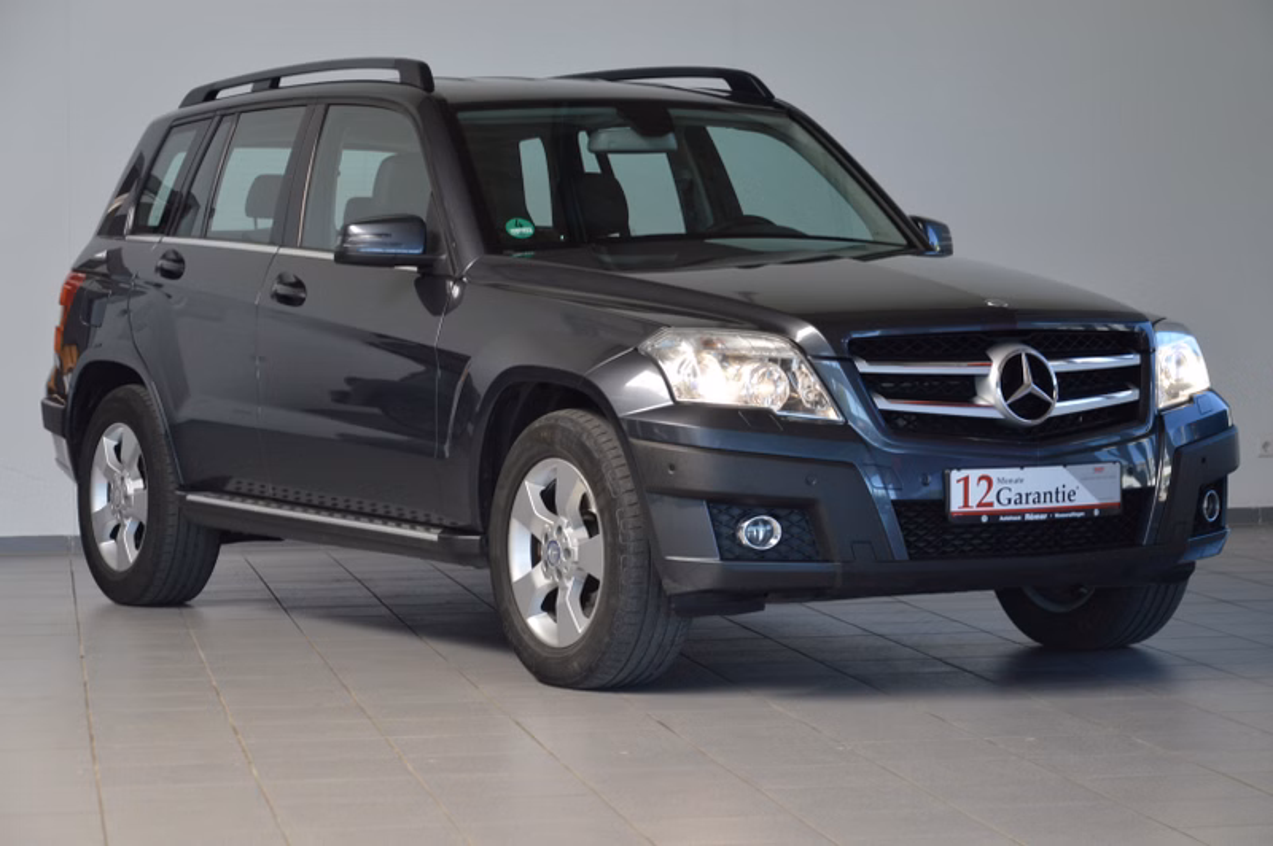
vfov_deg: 14.7
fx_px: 3286
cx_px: 636
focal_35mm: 93
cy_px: 423
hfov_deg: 21.9
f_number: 5.3
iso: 400
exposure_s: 1/100
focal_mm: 62
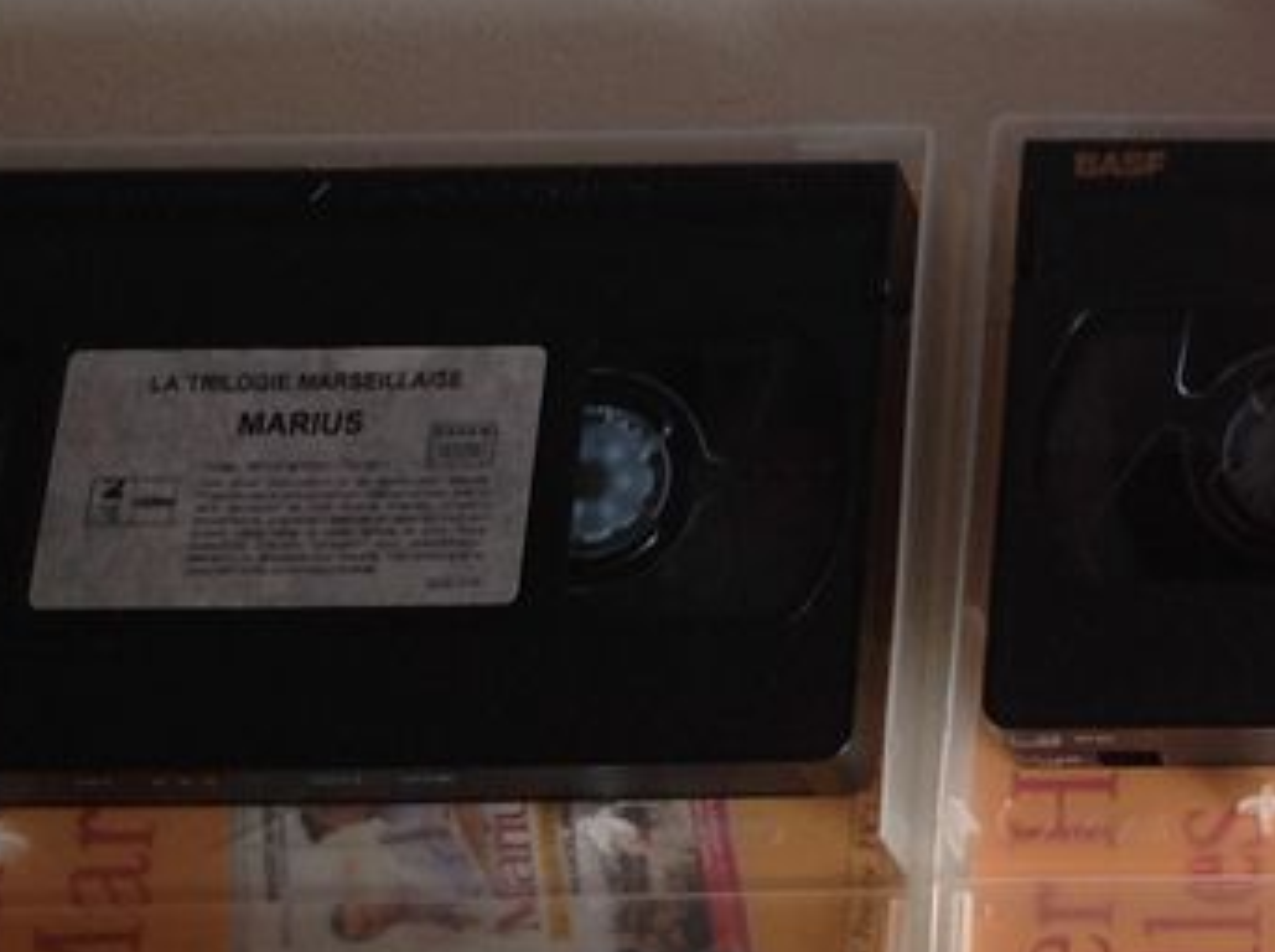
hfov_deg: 18.2
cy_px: 61
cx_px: 1565
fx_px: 3750
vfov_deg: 14.3
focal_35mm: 102
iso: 80
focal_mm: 4.28
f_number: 2.4
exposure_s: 1/15
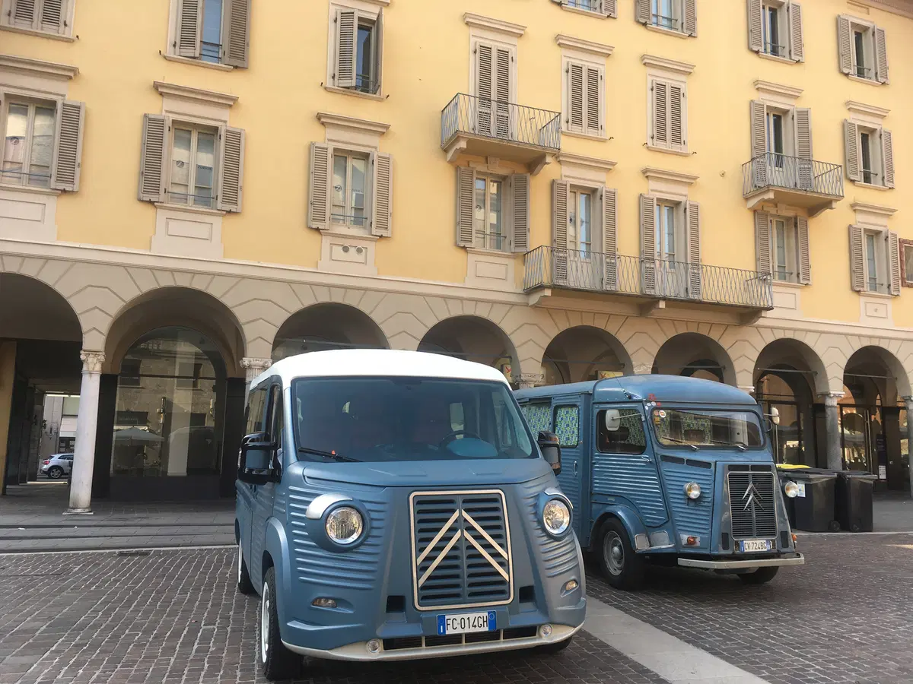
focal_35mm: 29
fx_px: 765
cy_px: 342
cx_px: 456
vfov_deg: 48.2
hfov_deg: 61.7
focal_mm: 4.15
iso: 25
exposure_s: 1/172
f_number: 2.2
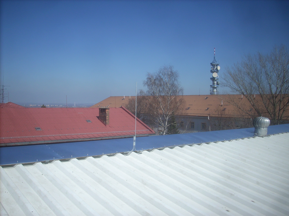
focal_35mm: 37
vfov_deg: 38.7
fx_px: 309
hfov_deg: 50.1
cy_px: 108
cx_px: 144
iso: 64
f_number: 5.6
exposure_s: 1/458
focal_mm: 6.2
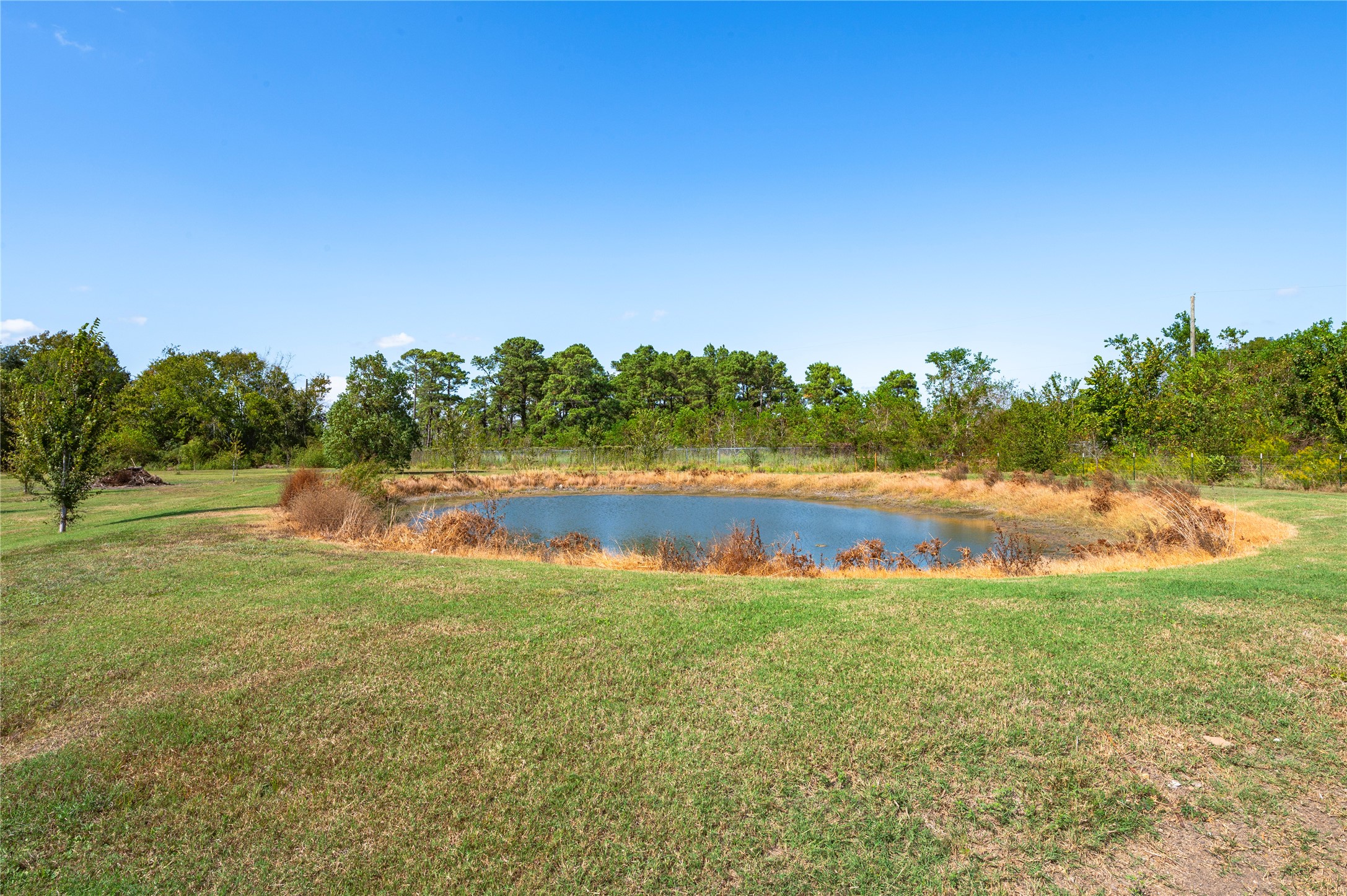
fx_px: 748
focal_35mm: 20
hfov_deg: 84.0
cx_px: 674
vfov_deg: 61.9
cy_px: 448
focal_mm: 20
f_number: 14
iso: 125
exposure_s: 1/125
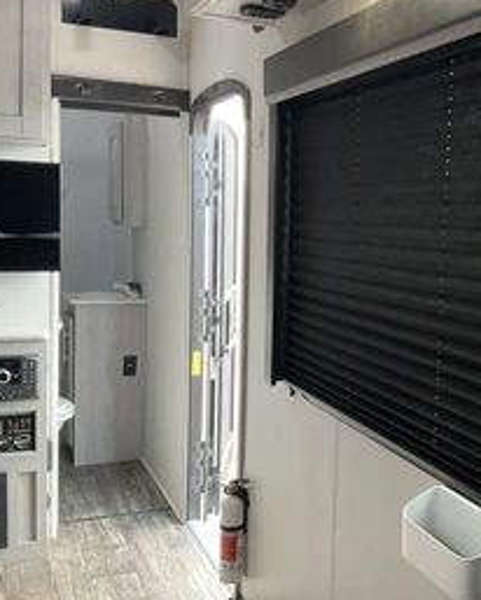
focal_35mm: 44
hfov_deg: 33.3
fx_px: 782
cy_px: 287
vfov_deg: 42.0
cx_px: 378
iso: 125
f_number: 1.8
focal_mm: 3
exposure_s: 1/60
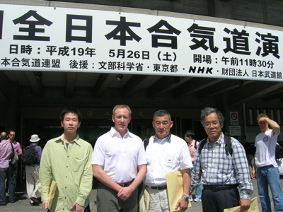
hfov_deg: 54.0
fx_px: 278
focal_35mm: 34
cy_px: 106
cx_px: 142
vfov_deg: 41.8
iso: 71
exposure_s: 1/697
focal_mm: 5.7
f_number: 4.9
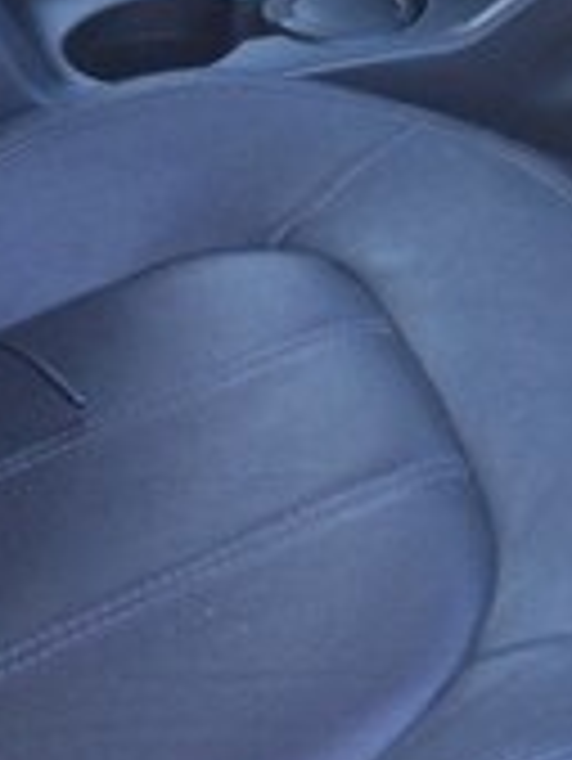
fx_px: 1870
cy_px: -297
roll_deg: -0.7
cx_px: 581
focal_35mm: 85
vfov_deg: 20.5
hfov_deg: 17.0
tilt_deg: -15.4
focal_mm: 4.15
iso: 80
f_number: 2.2
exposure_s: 1/33
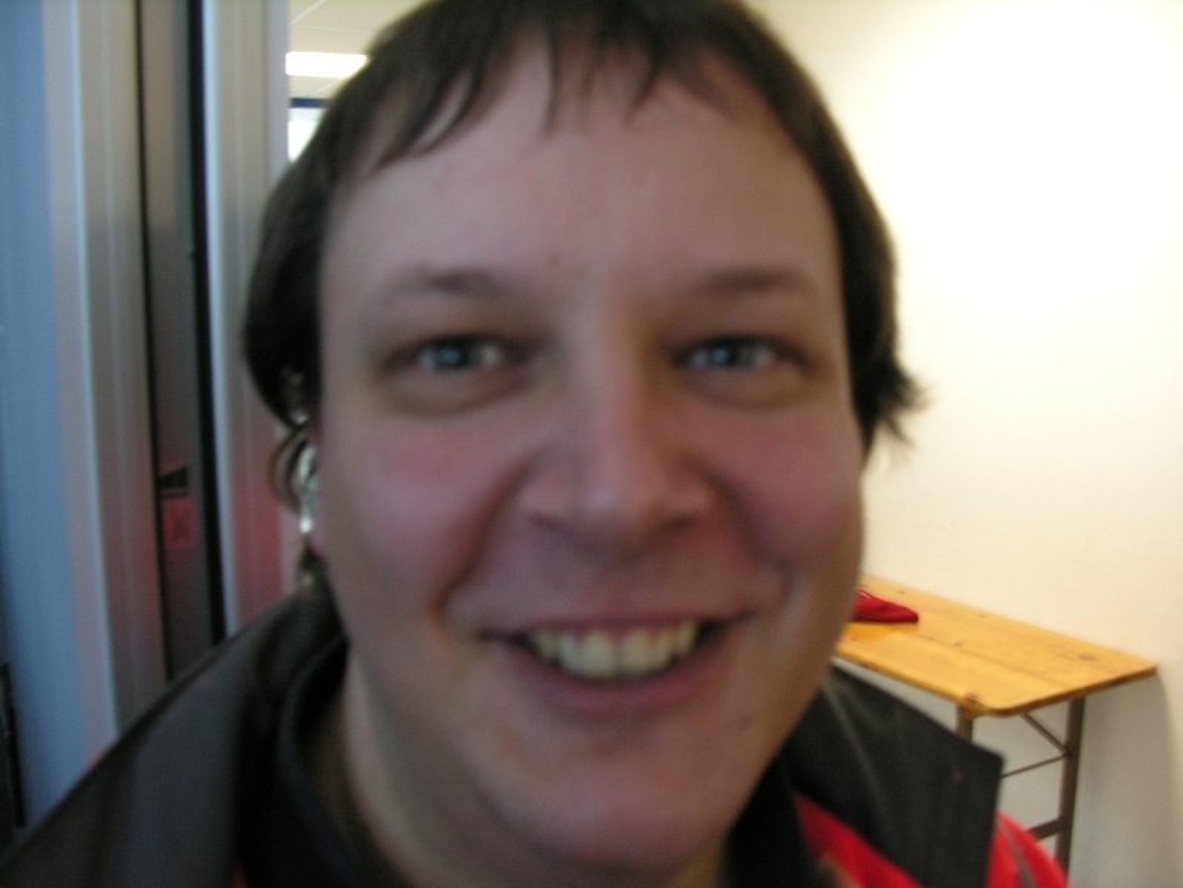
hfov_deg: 52.6
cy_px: 444
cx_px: 592
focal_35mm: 35
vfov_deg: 40.7
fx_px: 1196
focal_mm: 8.9
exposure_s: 1/17.5
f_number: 2.8
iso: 200
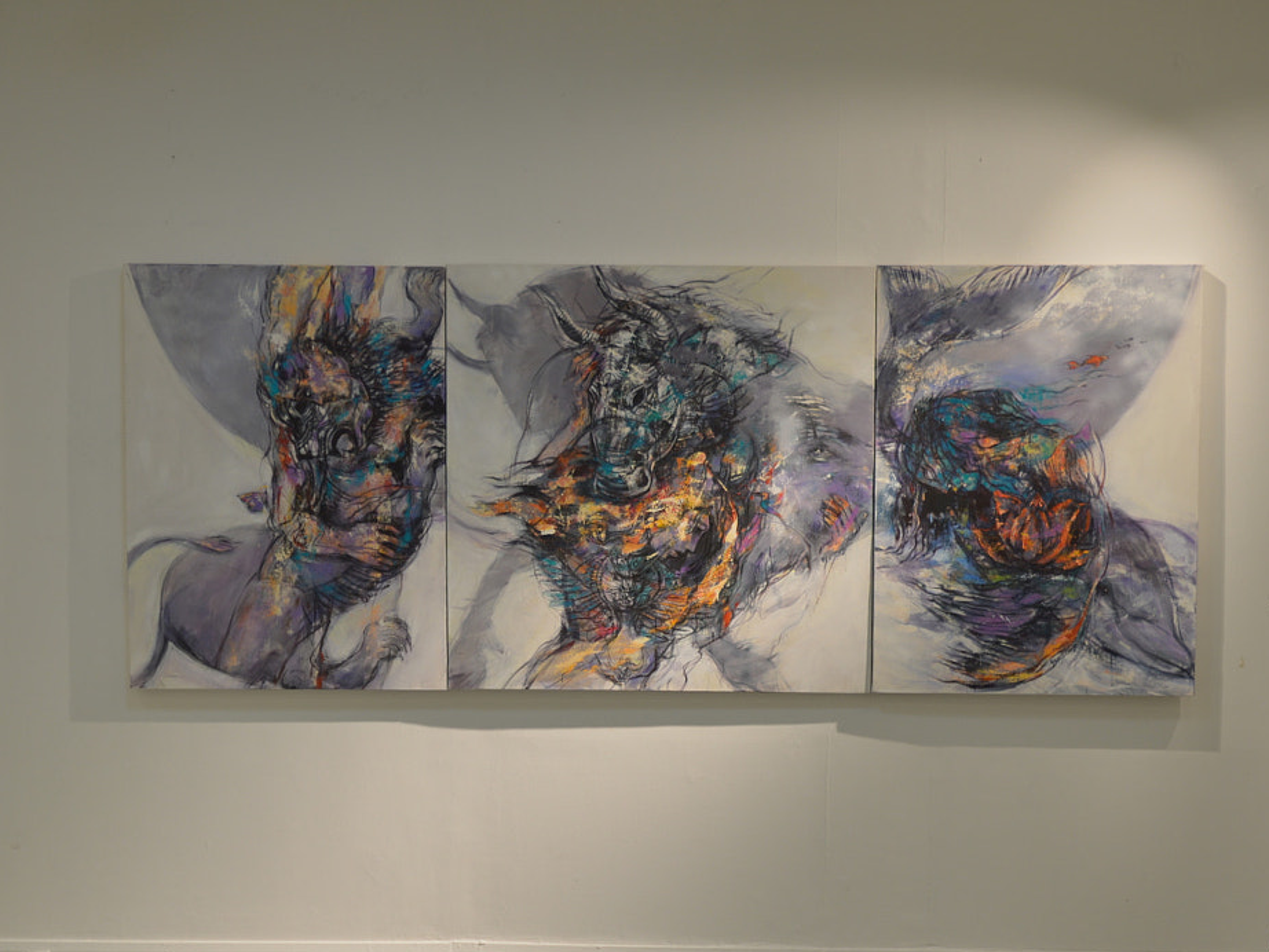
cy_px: 622
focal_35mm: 45
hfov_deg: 42.1
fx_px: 1650
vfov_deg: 32.0
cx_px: 604
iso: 100
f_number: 3.5
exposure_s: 1/40
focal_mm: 18
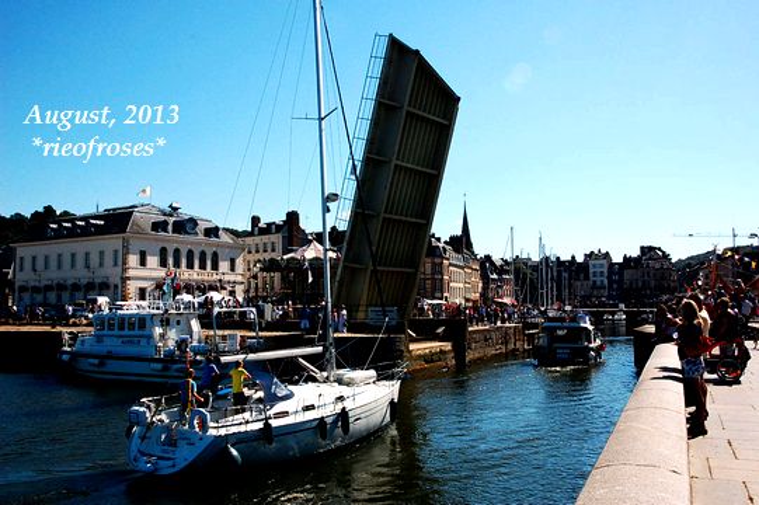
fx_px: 759
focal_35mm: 36
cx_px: 380
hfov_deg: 53.2
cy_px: 252
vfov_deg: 36.8
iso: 800
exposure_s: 1/640
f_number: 13
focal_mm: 24
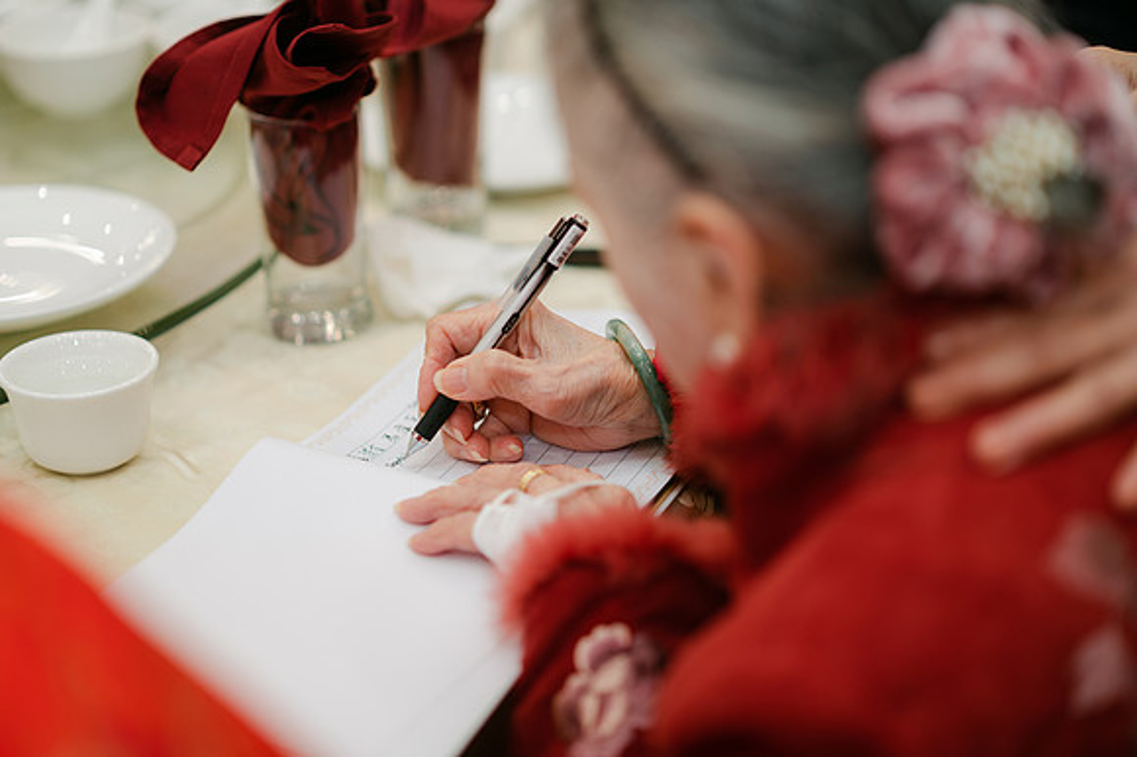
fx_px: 2683
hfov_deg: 23.9
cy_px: 378
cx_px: 568
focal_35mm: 85
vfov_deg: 16.1
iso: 250
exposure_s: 1/125
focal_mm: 85
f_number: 2
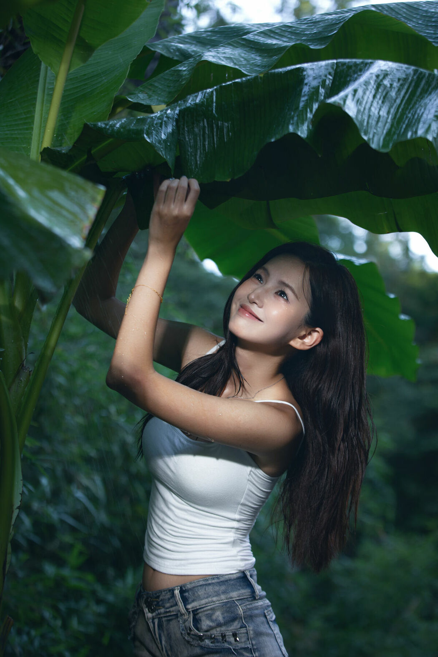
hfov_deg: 19.7
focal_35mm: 69
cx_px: 219
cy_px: 328
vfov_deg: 29.2
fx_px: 1259
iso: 100
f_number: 3.5
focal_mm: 70
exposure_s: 1/80
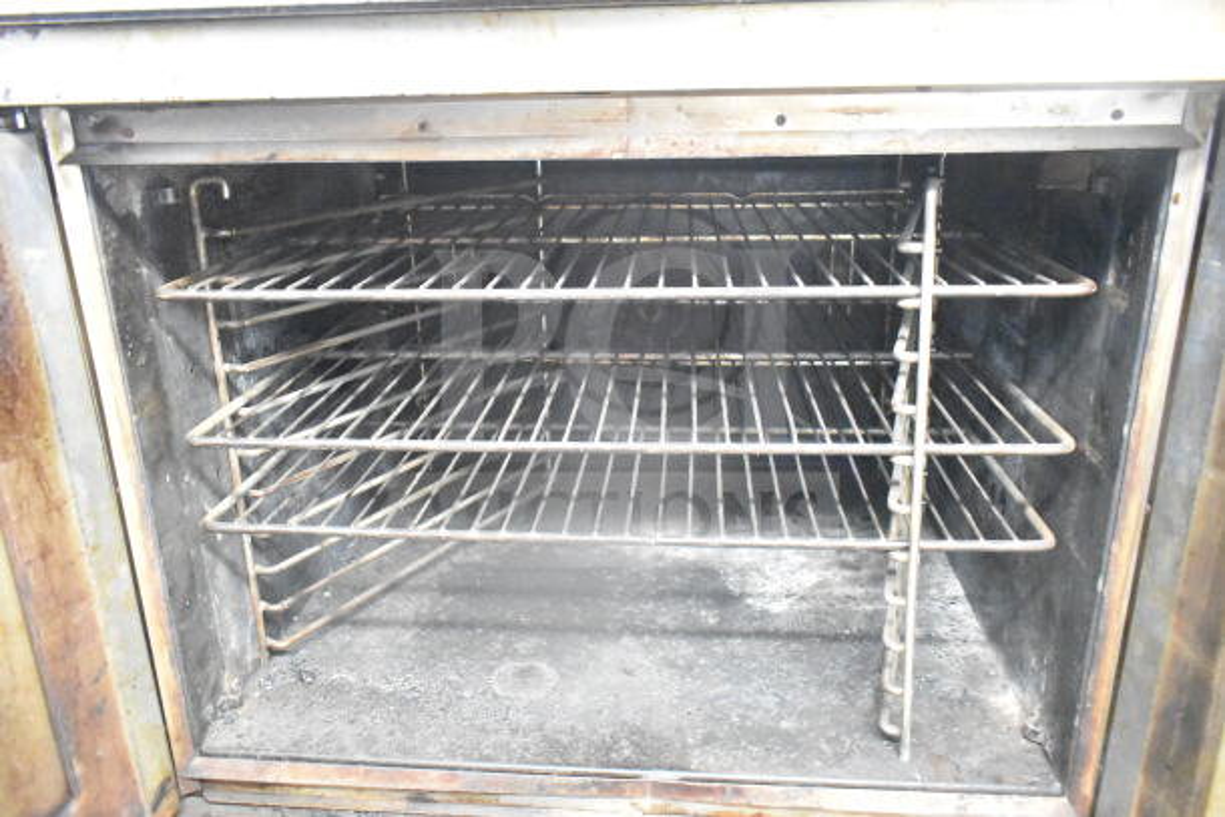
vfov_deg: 48.0
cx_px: 612
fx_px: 919
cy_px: 408
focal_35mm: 27
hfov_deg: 67.4
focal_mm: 18
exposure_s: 1/30
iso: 20000
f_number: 3.5
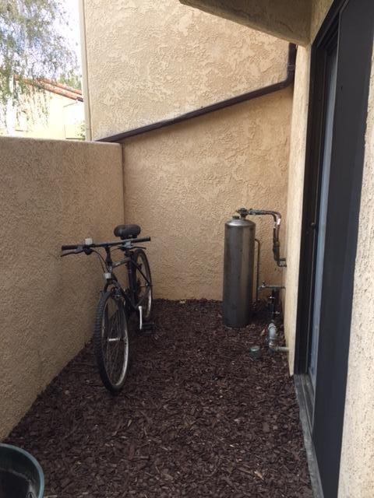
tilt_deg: -11.5
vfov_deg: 61.7
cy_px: 249
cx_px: 187
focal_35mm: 29
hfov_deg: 48.2
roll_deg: -0.2
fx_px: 418
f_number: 2.2
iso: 32
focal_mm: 4.15
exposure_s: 1/267
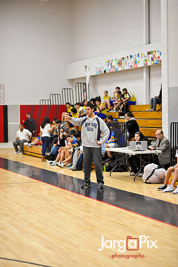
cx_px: 89
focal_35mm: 85
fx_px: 632
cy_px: 134
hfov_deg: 16.0
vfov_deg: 23.9
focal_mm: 85
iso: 2200
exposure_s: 1/500
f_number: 2
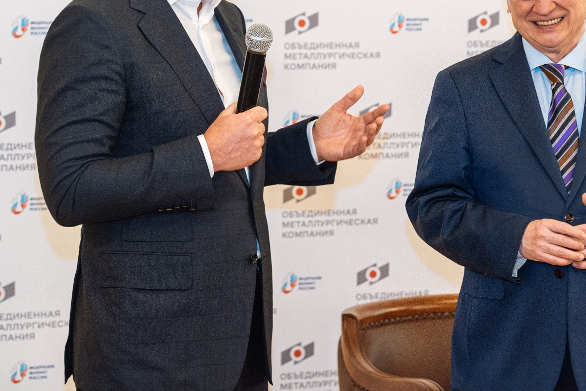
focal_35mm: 147
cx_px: 415
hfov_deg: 13.9
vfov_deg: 9.3
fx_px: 2393
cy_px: 94
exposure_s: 1/125
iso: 2000
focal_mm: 86
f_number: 4
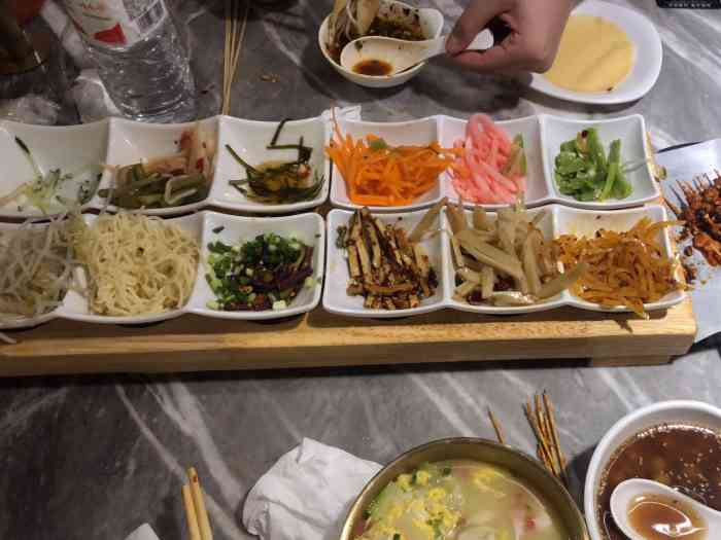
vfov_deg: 22.9
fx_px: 1333
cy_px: 270
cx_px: 360
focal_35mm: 64
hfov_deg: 30.3
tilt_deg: -55.8
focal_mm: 3.99
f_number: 1.8
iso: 80
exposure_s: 1/50
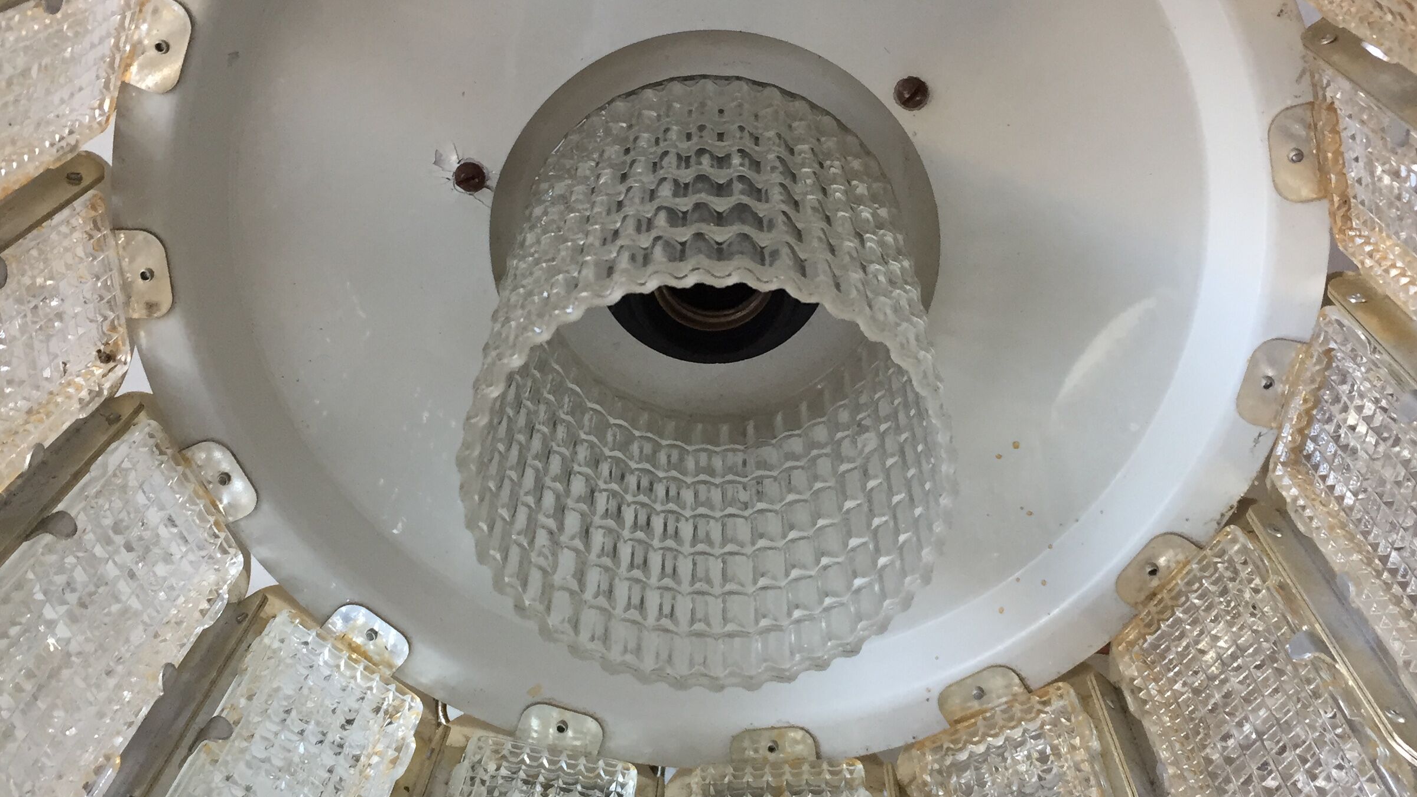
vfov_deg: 27.7
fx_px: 1616
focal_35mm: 43
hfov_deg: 47.4
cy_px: 359
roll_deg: -0.9
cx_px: 704
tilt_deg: -20.6
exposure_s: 1/33
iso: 80
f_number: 2.2
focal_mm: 4.15
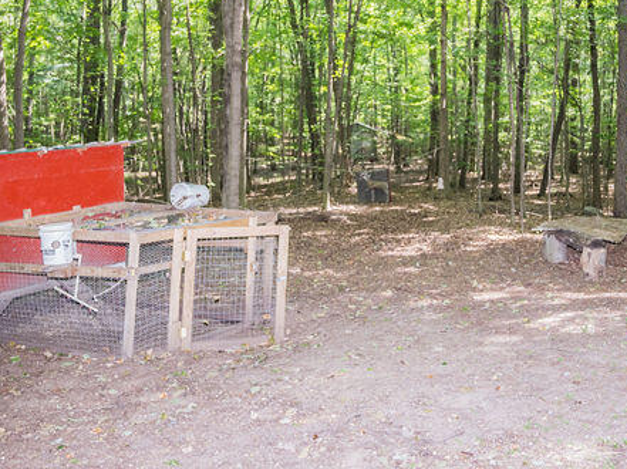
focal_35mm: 38
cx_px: 375
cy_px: 113
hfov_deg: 48.7
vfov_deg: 36.7
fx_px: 688
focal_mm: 17
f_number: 2.8
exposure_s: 1/160
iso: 1250
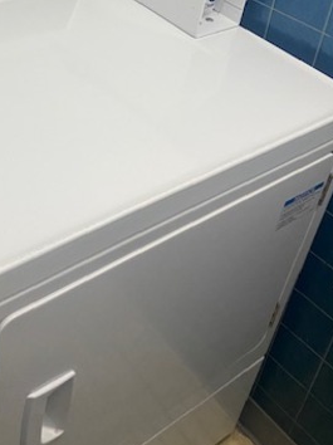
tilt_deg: -31.7
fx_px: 629
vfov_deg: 37.5
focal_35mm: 49
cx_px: 87
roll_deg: -5.3
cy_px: 87
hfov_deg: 29.2
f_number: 1.8
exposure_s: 1/60
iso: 400
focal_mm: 4.25
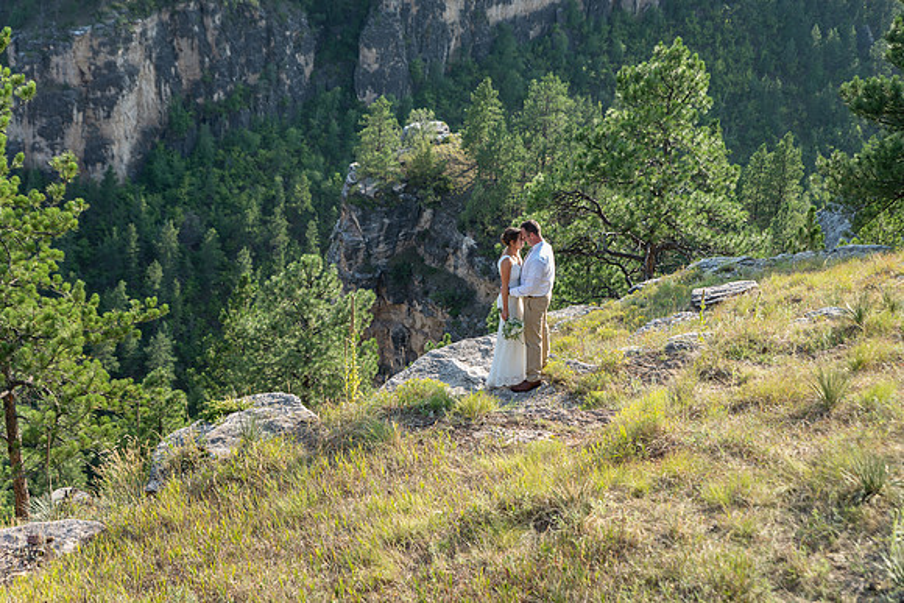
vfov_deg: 19.5
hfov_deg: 28.8
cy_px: 302
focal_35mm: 70
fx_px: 1758
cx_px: 452
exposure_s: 1/320
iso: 200
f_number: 3.5
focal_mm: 70
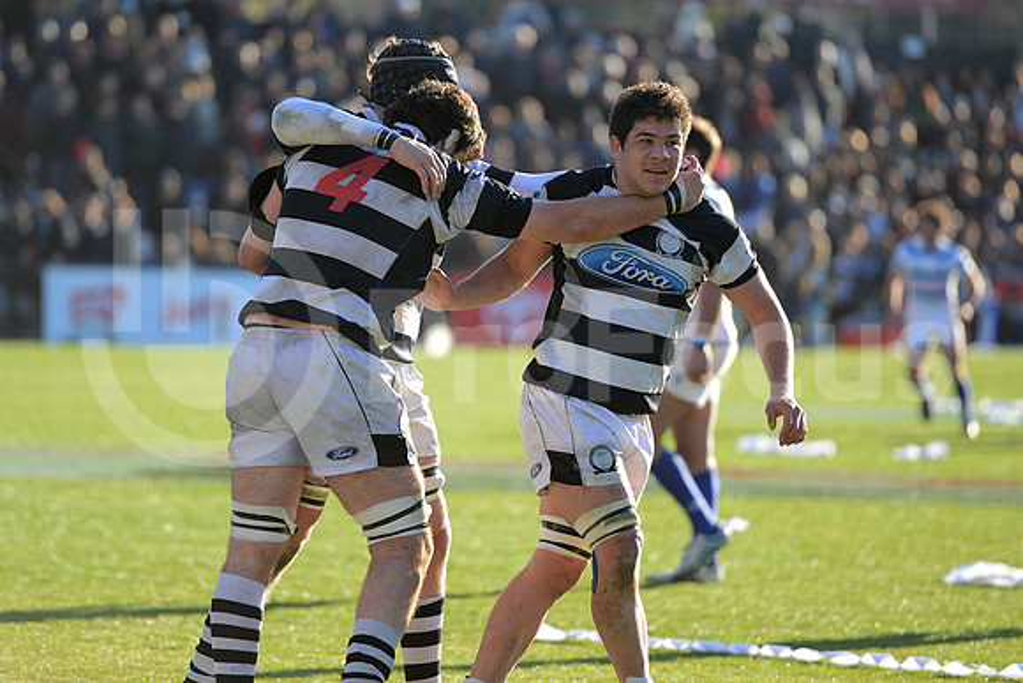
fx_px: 5542
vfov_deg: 7.0
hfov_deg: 10.5
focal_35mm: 195
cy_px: 342
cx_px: 512
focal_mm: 195
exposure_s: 1/640
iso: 320
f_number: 2.8
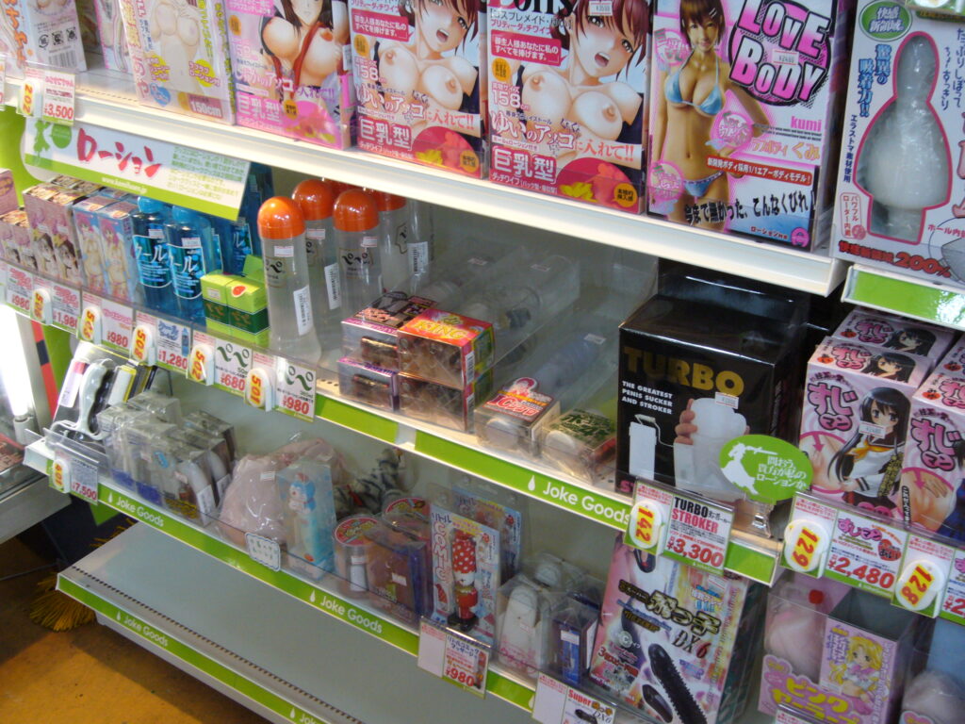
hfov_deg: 42.1
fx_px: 1254
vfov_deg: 32.2
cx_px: 482
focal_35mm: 45
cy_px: 362
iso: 200
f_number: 3.2
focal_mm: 7.5
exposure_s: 1/15
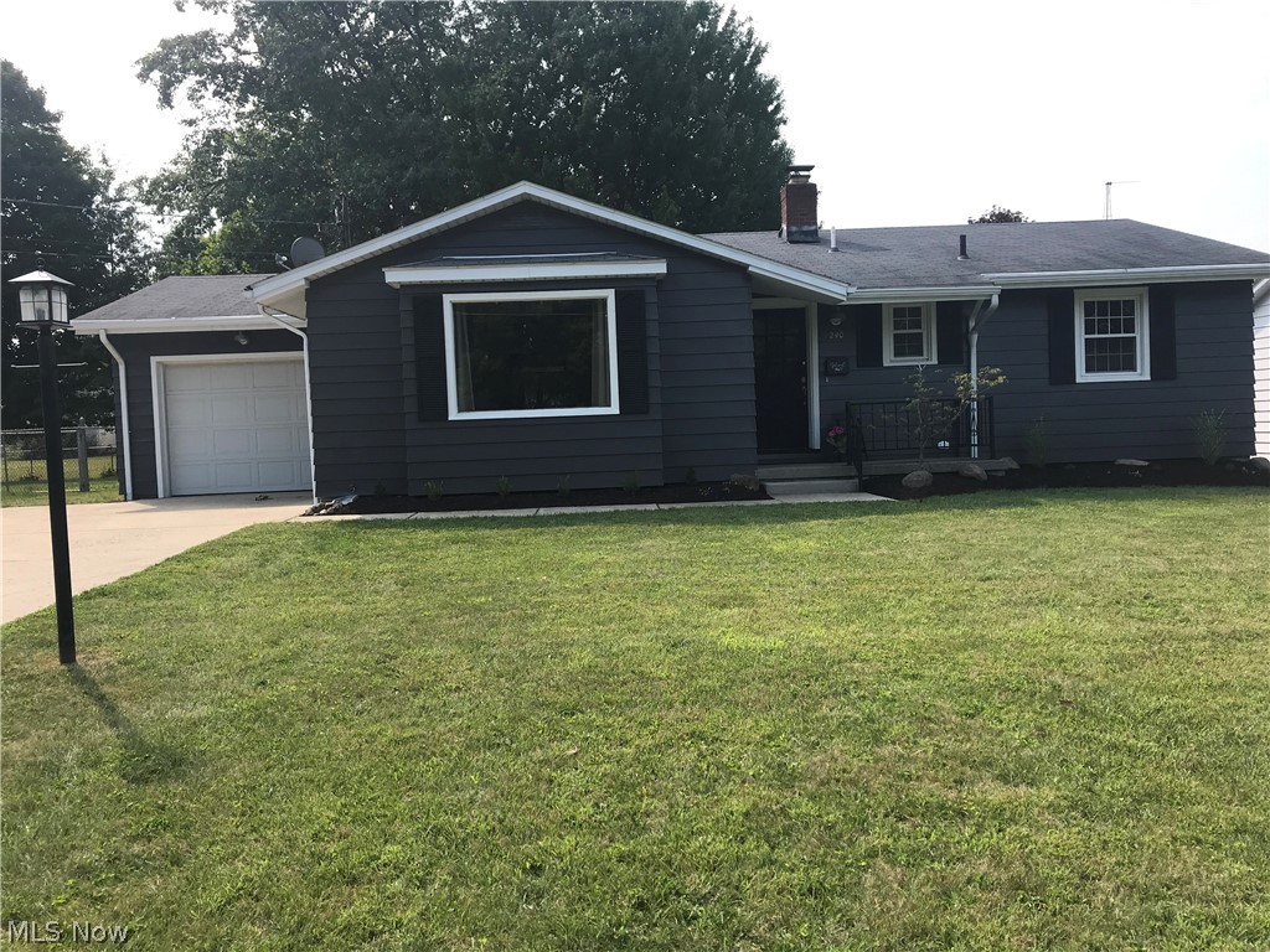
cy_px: 476
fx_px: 1027
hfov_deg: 63.4
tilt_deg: -3.0
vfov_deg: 49.7
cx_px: 635
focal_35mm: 28
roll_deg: +2.0
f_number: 1.8
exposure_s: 1/1182
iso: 20
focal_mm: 3.99
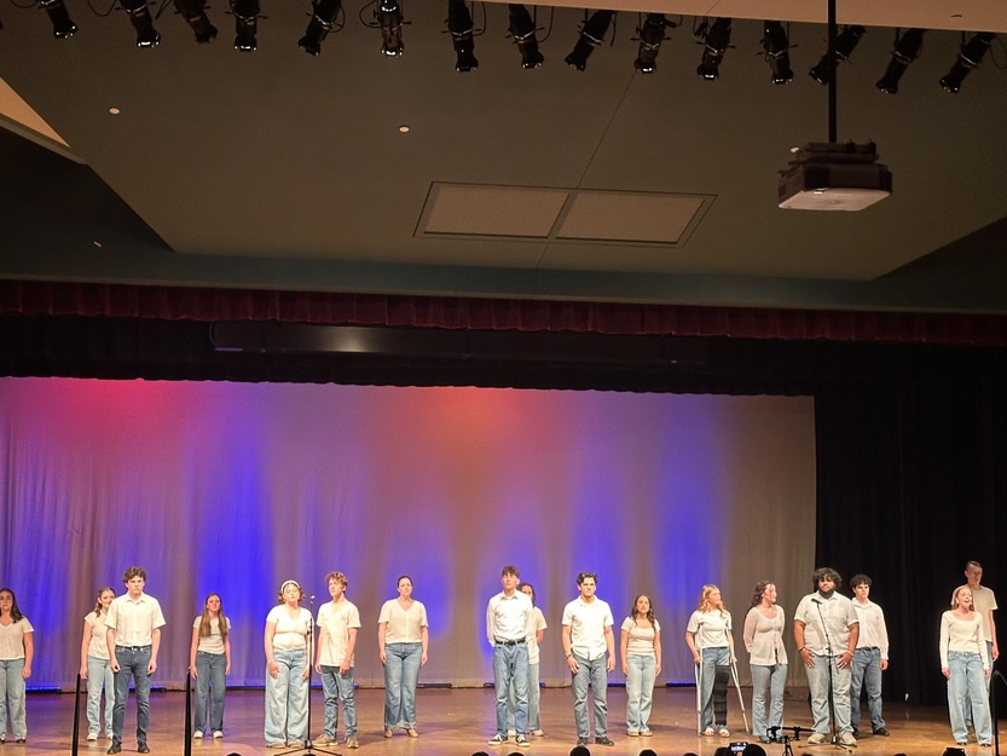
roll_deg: -0.6
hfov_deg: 32.7
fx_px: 1717
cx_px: 457
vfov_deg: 24.8
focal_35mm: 59
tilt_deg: +6.2
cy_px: 406
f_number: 1.78
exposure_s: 1/40
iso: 250
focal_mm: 6.86
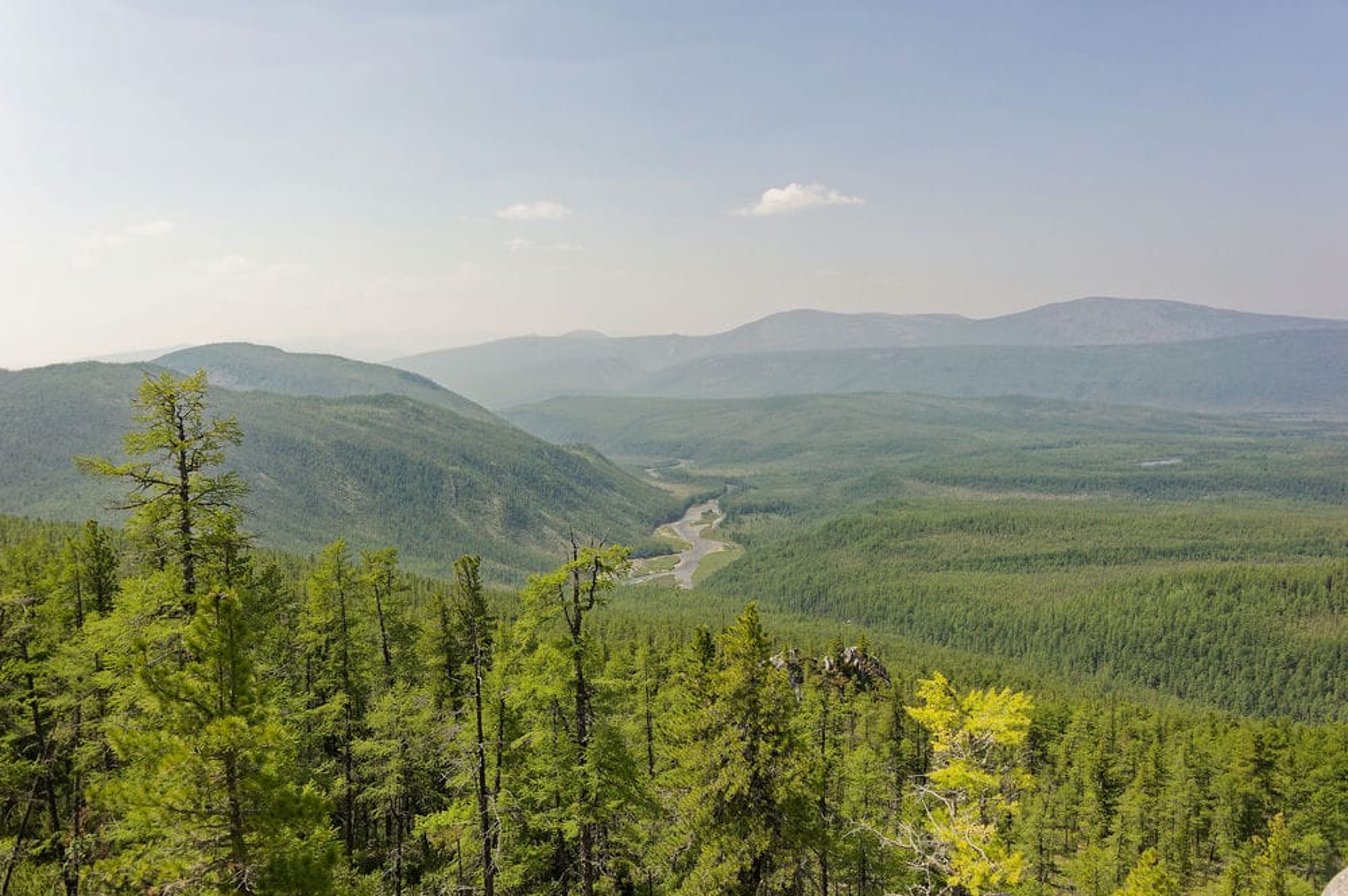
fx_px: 1122
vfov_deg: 43.5
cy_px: 448
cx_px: 674
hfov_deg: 62.0
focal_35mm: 30
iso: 200
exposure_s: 1/320
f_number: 6.3
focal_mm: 30
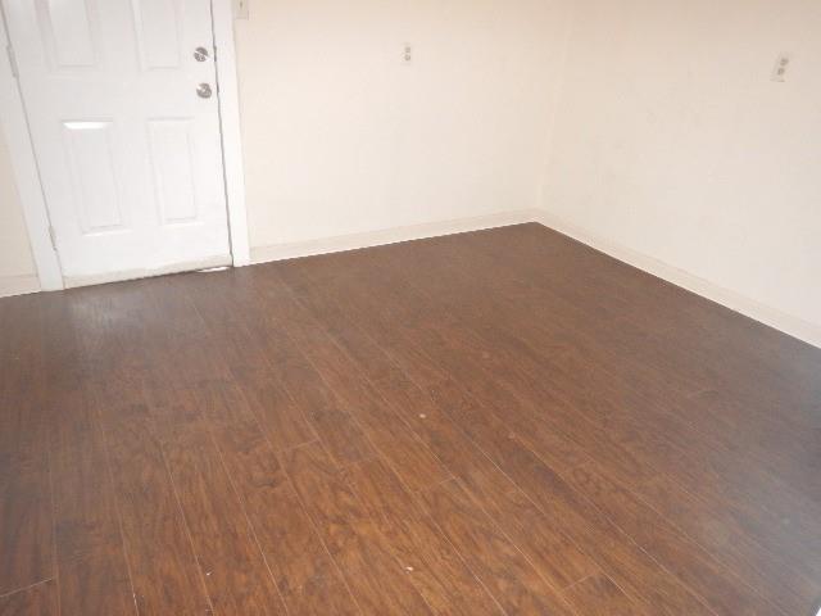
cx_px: 410
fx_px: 569
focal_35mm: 24
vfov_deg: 56.8
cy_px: 308
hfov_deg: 71.6
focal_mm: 4.3
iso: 360
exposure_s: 1/30
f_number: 2.8
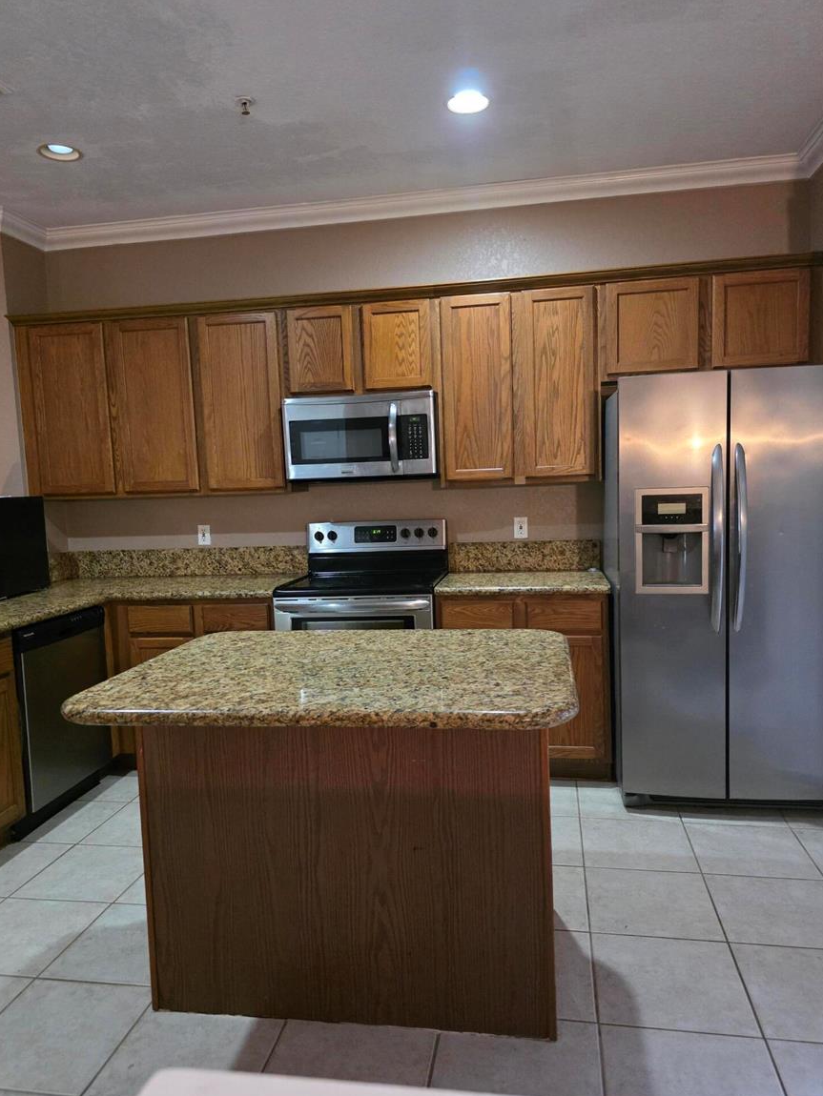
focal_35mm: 24
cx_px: 404
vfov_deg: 71.6
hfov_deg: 56.8
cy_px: 553
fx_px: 761
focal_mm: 6.3
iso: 2500
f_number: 1.7
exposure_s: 1/120
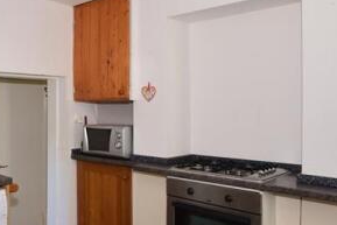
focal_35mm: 34
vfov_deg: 38.9
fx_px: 318
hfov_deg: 49.9
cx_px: 36
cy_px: 116
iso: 200
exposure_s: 1/50
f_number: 5
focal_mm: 10
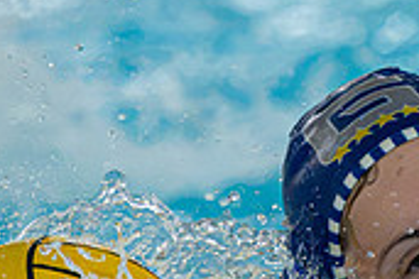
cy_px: -60
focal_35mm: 1610
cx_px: 486
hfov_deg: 1.3
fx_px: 18737
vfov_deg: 0.9
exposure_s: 1/1000
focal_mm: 260
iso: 12800
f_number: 4
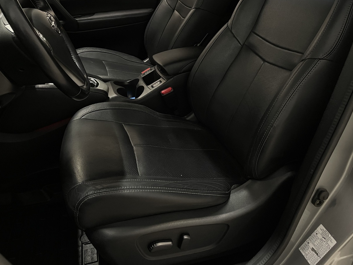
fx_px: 316
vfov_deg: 45.2
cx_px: 178
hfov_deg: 58.4
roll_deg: -2.1
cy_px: 109
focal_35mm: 31
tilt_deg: -25.8
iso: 400
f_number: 1.6
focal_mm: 4.2
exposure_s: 1/60
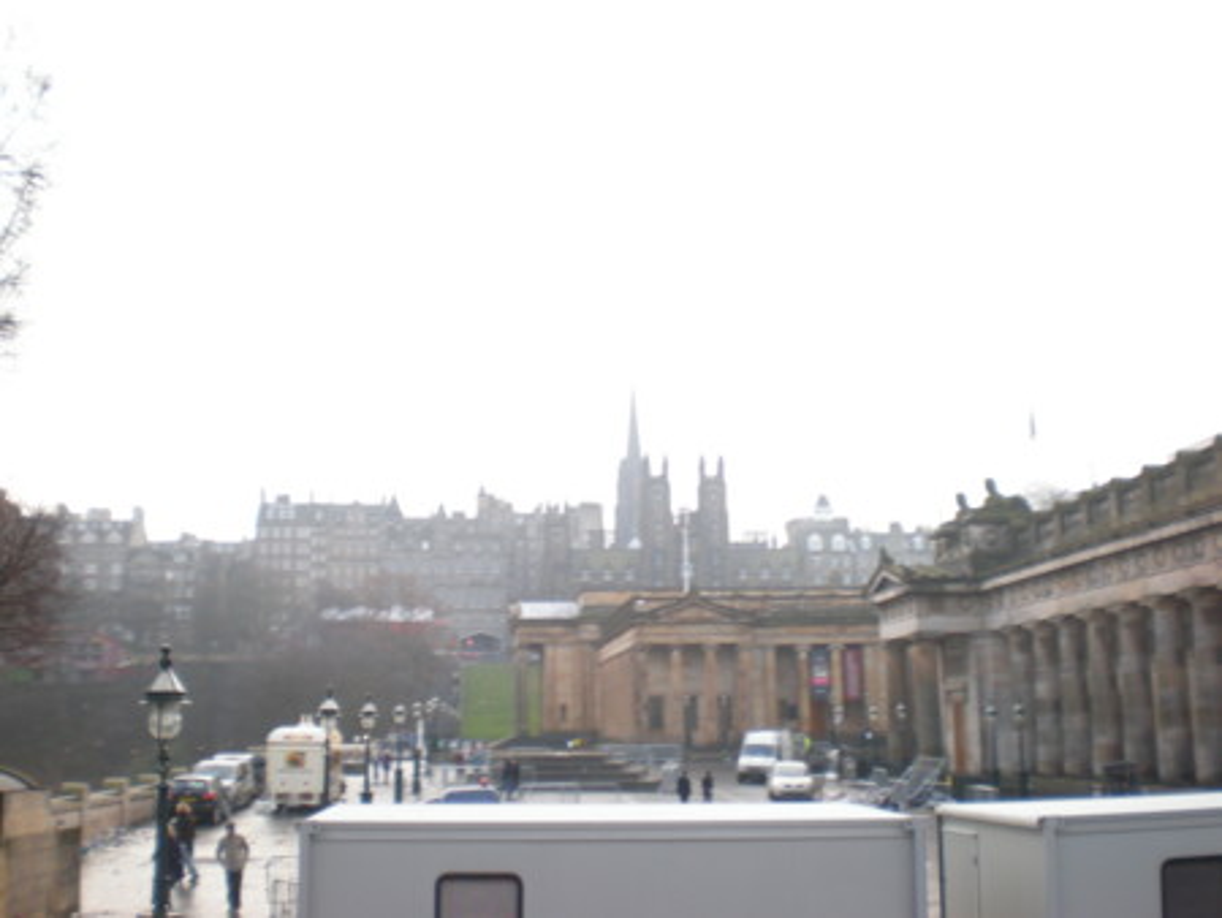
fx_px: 1342
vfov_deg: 37.8
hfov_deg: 49.0
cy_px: 459
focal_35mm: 38
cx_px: 611
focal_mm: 6.3
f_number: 3.1
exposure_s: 1/92.1
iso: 64
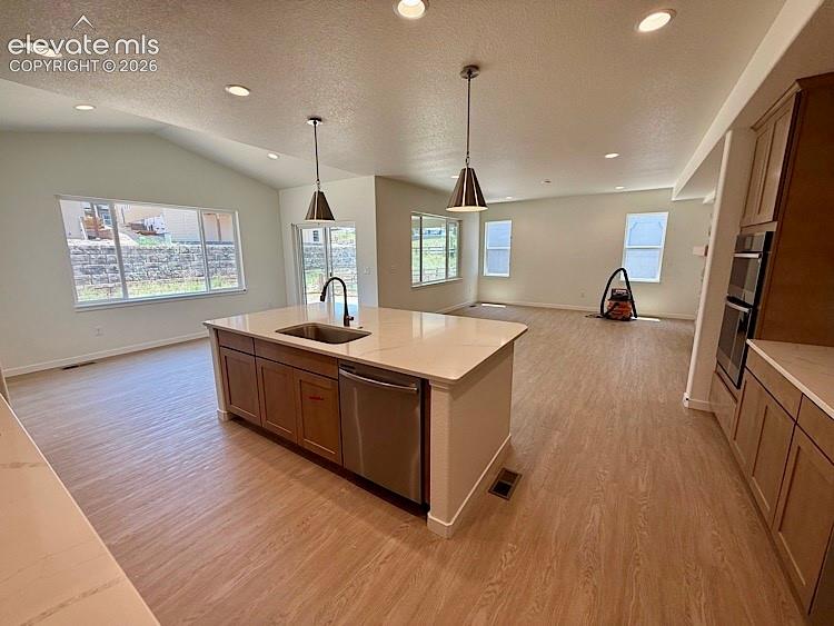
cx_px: 417
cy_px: 313
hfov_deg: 102.0
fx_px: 337
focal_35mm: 14
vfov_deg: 85.7
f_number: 2.2
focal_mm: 2.22
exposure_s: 1/140
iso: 50
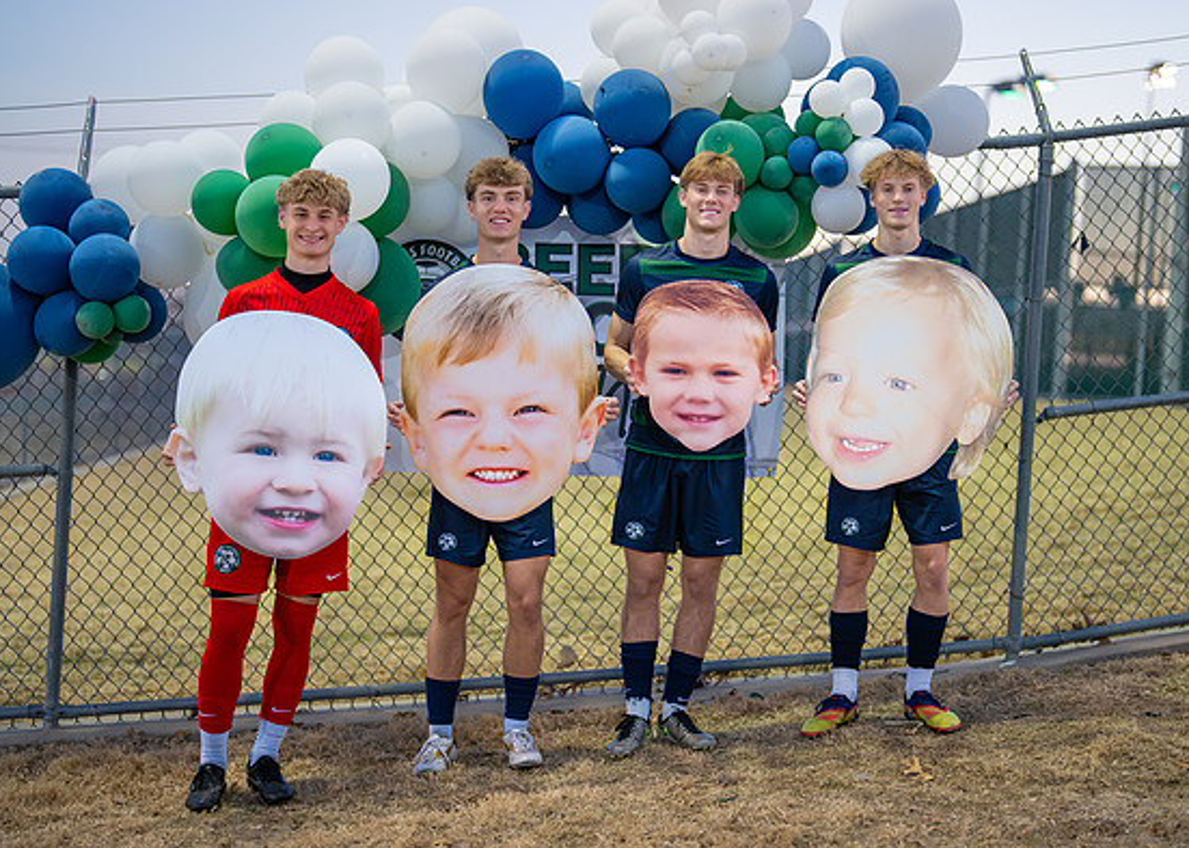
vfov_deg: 23.3
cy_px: 431
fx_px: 2059
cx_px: 642
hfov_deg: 32.2
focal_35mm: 61
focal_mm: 50
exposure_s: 1/400
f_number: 1.2
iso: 1600
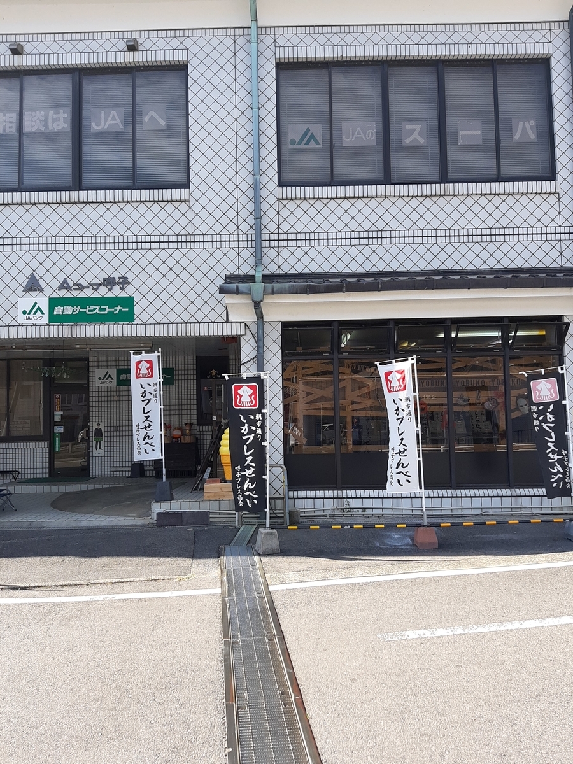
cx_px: 286
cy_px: 382
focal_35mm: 26
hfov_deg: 53.1
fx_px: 574
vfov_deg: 67.3
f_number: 1.7
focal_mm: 3.93
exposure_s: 1/876
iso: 40
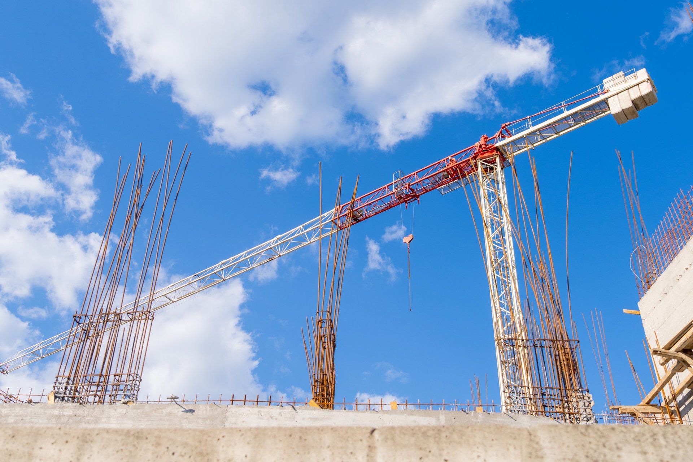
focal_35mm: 40
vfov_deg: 33.4
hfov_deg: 48.5
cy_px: 231
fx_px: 770
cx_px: 346
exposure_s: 1/640
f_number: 4.5
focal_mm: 27
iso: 125
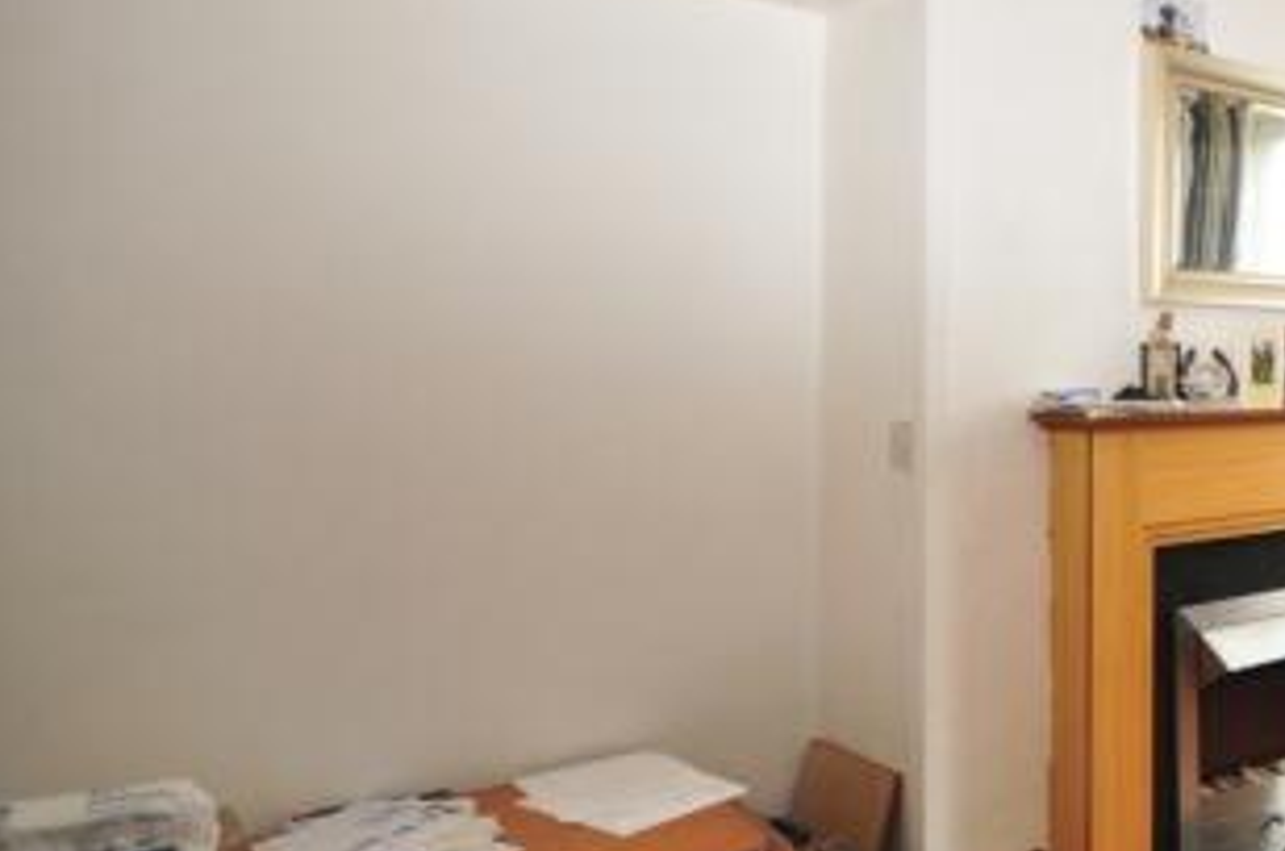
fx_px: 1140
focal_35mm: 32
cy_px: 330
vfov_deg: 40.7
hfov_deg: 46.3
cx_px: 1360
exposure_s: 1/8
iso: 200
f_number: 4
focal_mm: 10
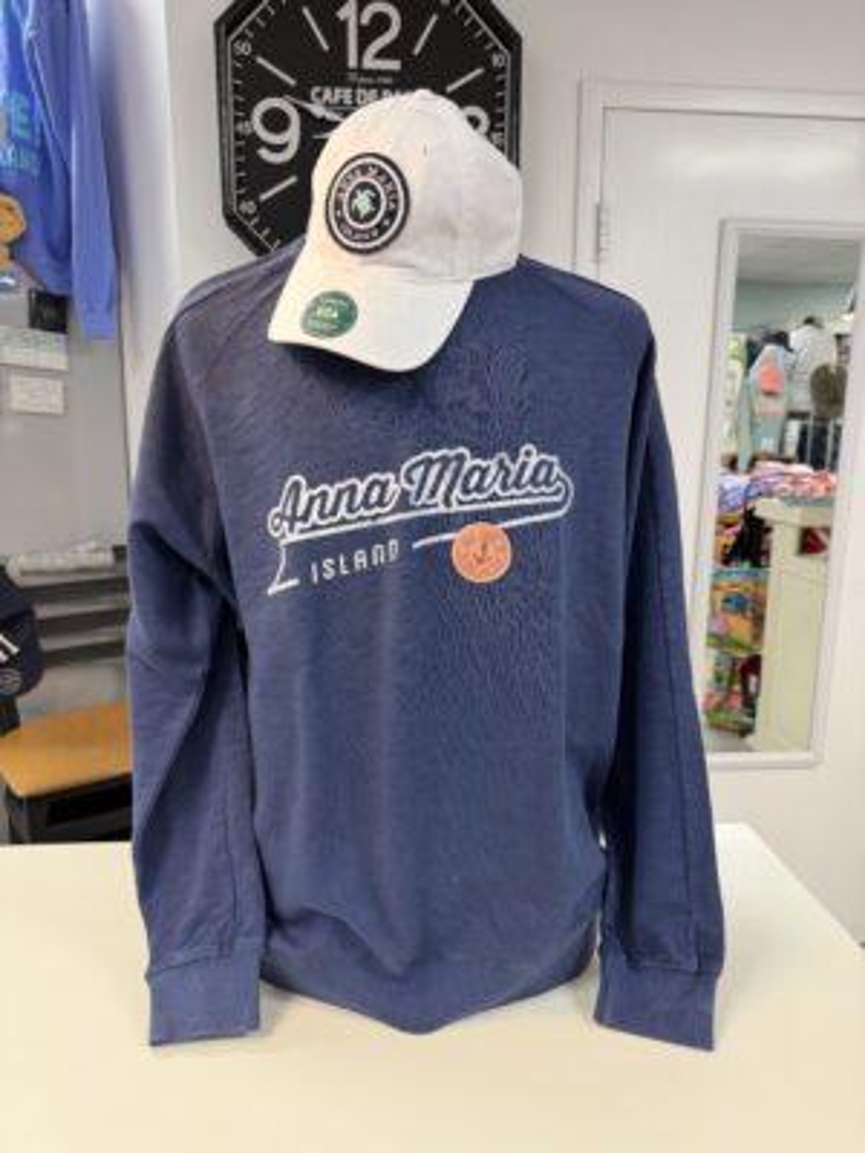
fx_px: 800
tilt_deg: -9.7
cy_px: 576
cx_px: 432
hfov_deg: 56.8
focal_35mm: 24
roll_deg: -0.9
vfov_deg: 71.6
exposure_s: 1/60
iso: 125
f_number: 1.78
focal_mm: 6.76
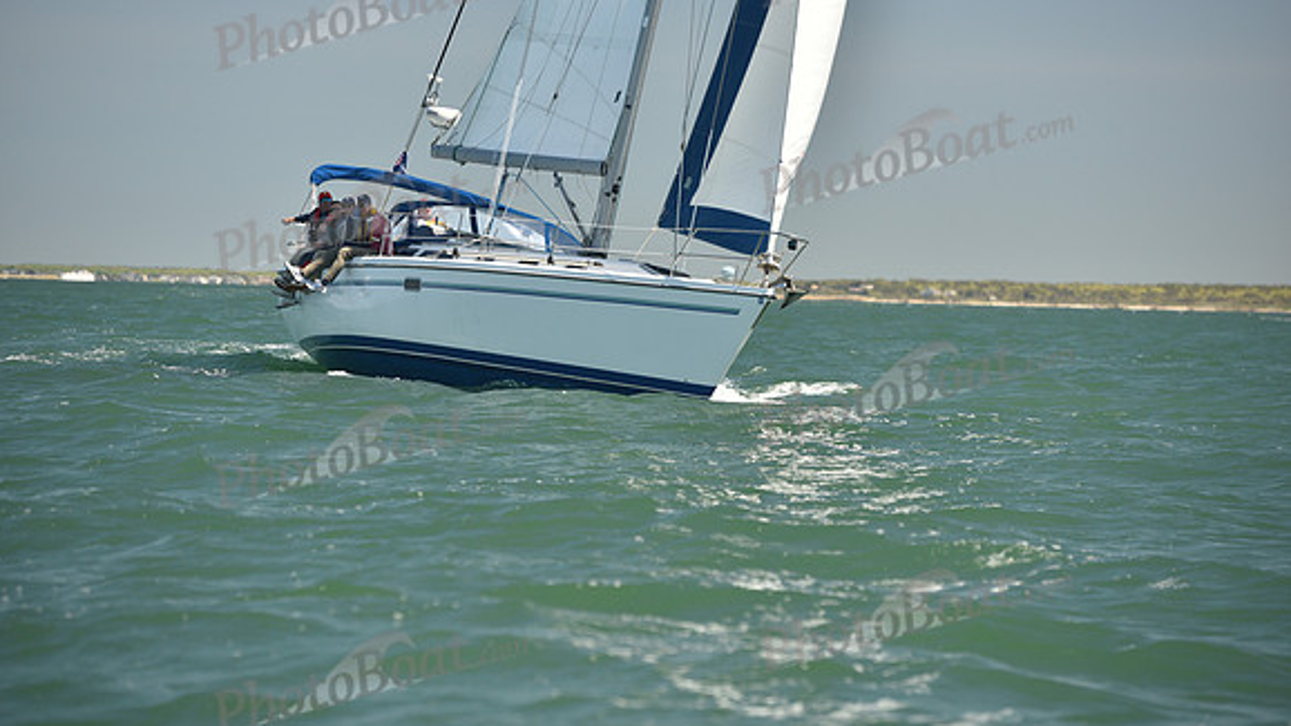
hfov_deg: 13.2
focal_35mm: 163
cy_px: 303
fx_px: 5579
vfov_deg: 7.4
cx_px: 646
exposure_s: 1/800
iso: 250
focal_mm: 155
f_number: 4
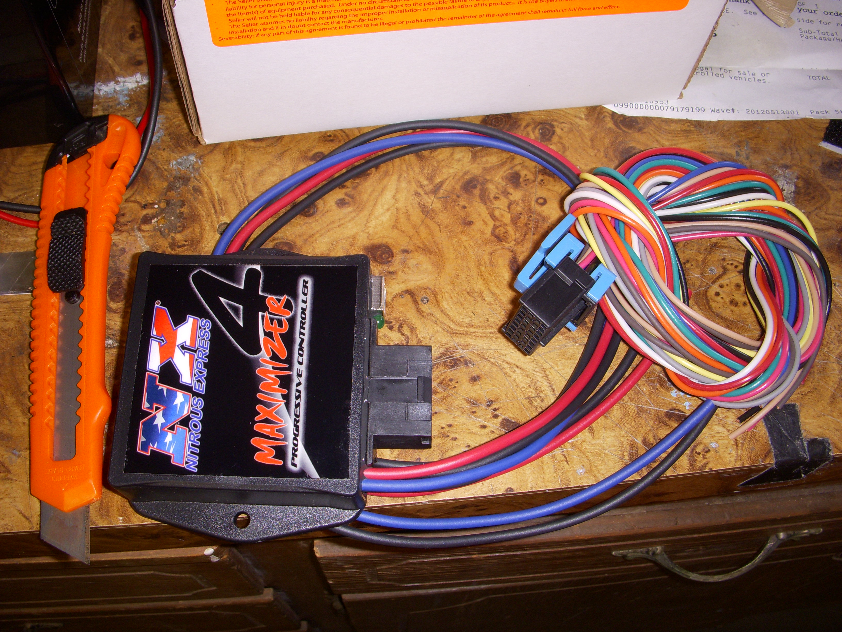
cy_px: 316
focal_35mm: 38
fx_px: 924
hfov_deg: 49.0
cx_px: 421
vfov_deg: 37.7
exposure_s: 1/30
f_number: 3.3
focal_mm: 6.3
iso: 100
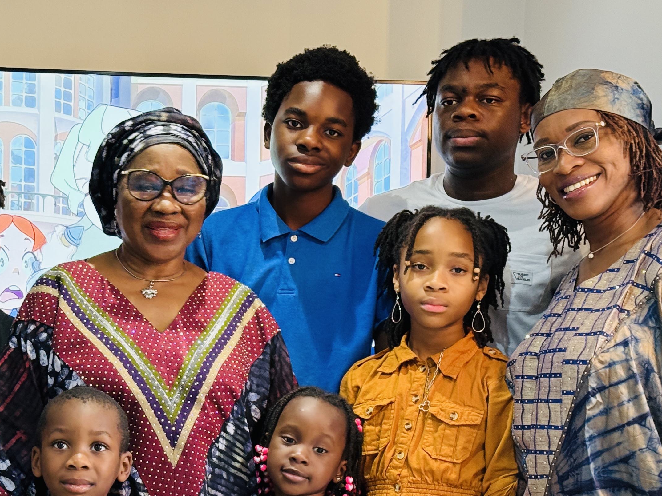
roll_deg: -2.3
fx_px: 1721
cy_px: 410
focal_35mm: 90
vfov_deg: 16.3
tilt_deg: -0.8
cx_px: 124
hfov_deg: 21.5
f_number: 1.78
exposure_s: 1/50
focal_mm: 6.76
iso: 200
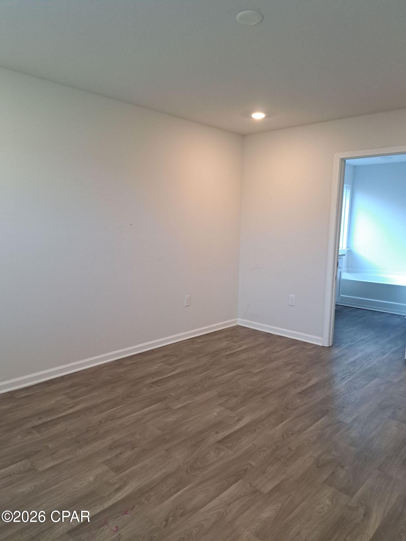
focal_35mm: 24
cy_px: 270
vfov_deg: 71.6
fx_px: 375
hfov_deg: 56.8
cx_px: 203
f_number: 1.8
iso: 162
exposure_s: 1/60.2
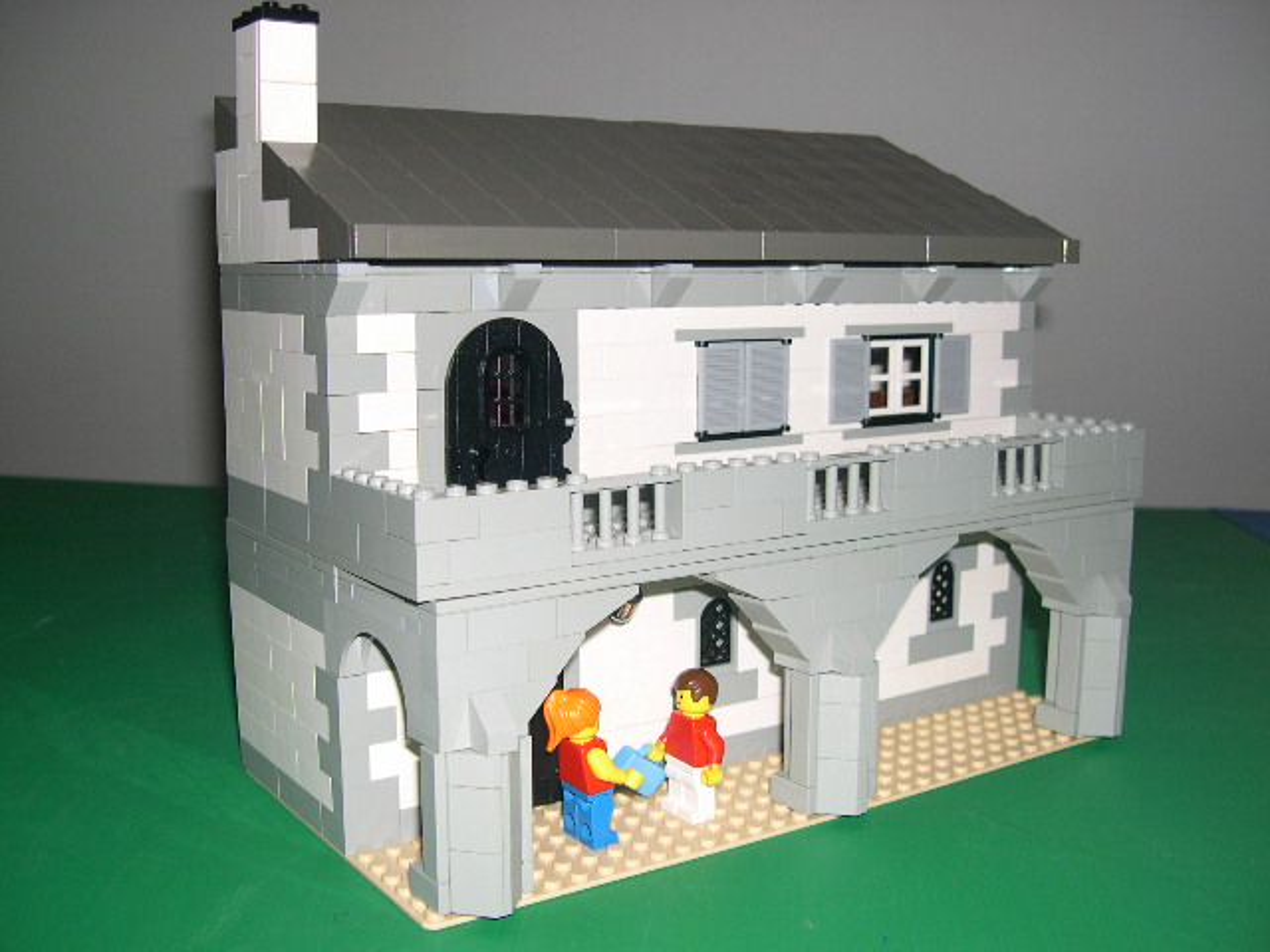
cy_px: 476
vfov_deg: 37.7
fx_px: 1394
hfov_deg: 49.0
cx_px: 635
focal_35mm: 38
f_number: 2.8
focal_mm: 8
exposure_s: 1/60
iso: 100
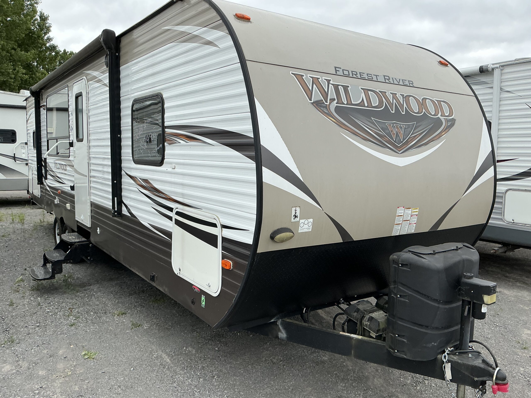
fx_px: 430
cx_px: 266
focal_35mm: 28
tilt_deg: -7.3
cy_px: 199
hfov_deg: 63.4
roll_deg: -0.1
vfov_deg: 49.7
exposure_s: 1/962
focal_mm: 3
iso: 25
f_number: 1.8
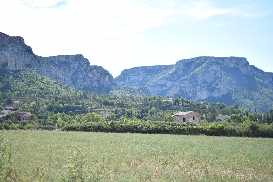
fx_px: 406
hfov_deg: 37.2
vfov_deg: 25.3
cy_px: 90
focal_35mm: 54
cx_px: 135
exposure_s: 1/4000
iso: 200
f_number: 1.8
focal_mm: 35
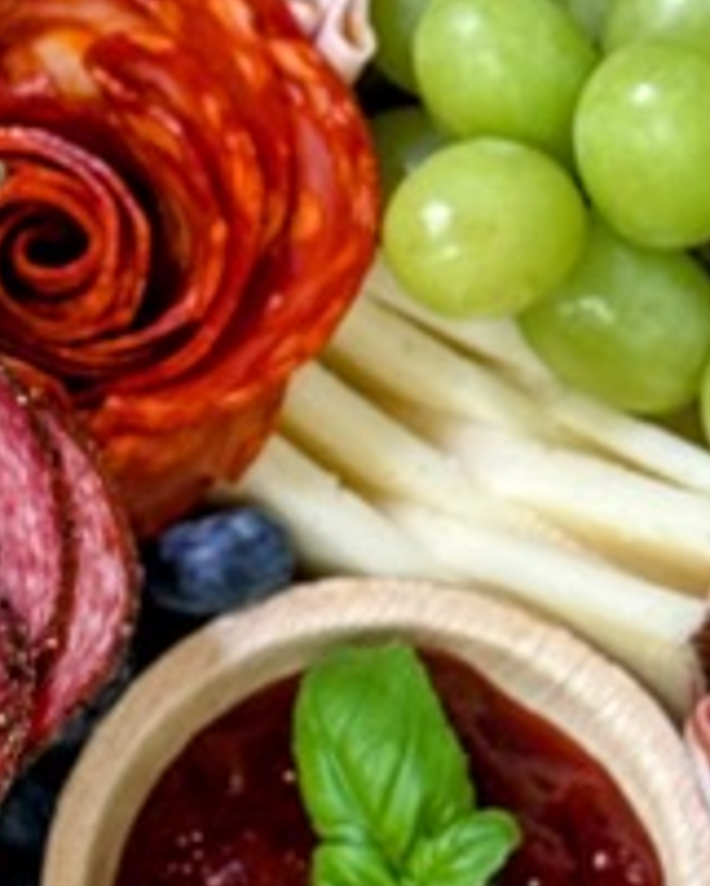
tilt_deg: -72.0
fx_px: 6115
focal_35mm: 233
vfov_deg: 8.2
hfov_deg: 6.6
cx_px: 534
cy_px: 877
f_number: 1.78
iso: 125
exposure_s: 1/50
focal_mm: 6.76
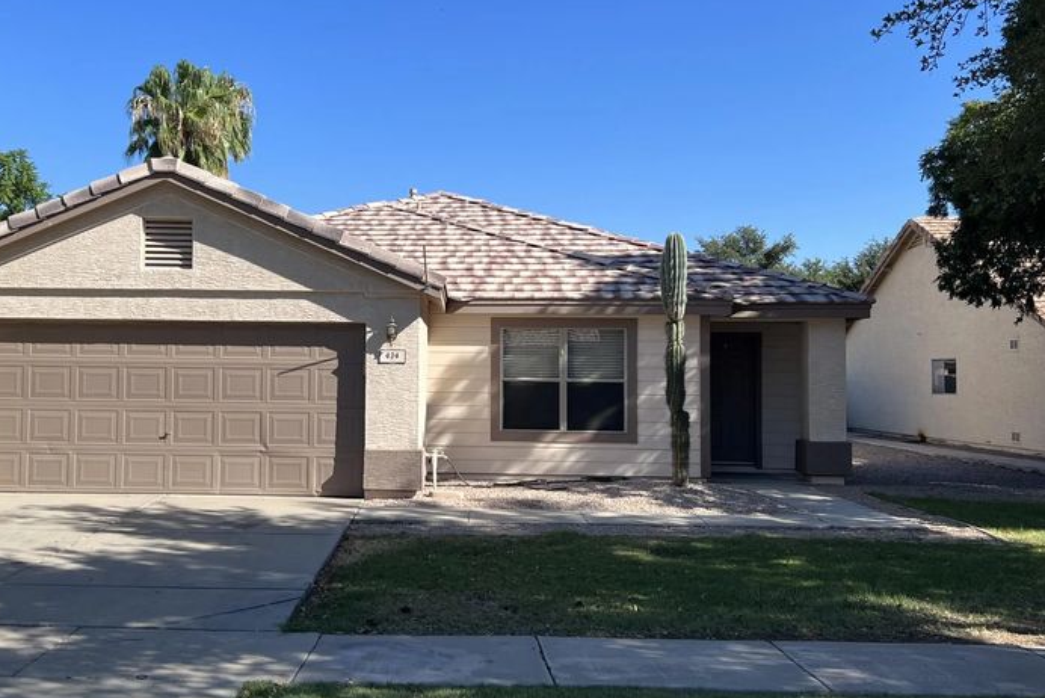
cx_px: 397
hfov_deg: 48.0
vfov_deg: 33.4
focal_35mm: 40
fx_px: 1162
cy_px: 325
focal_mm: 5.7
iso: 50
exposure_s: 1/2994
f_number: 1.5
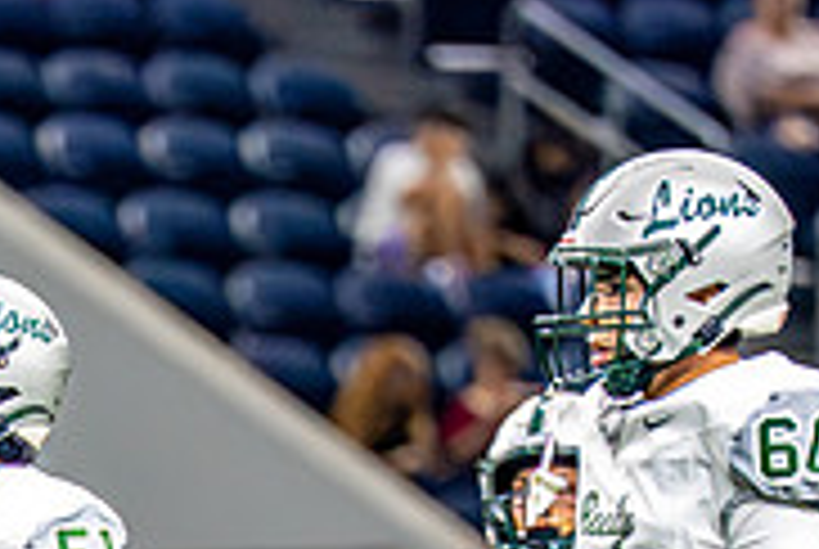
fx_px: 20531
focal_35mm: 901
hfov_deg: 2.3
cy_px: 888
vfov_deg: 1.5
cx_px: -124
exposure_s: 1/1600
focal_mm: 200
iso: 5000
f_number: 2.8
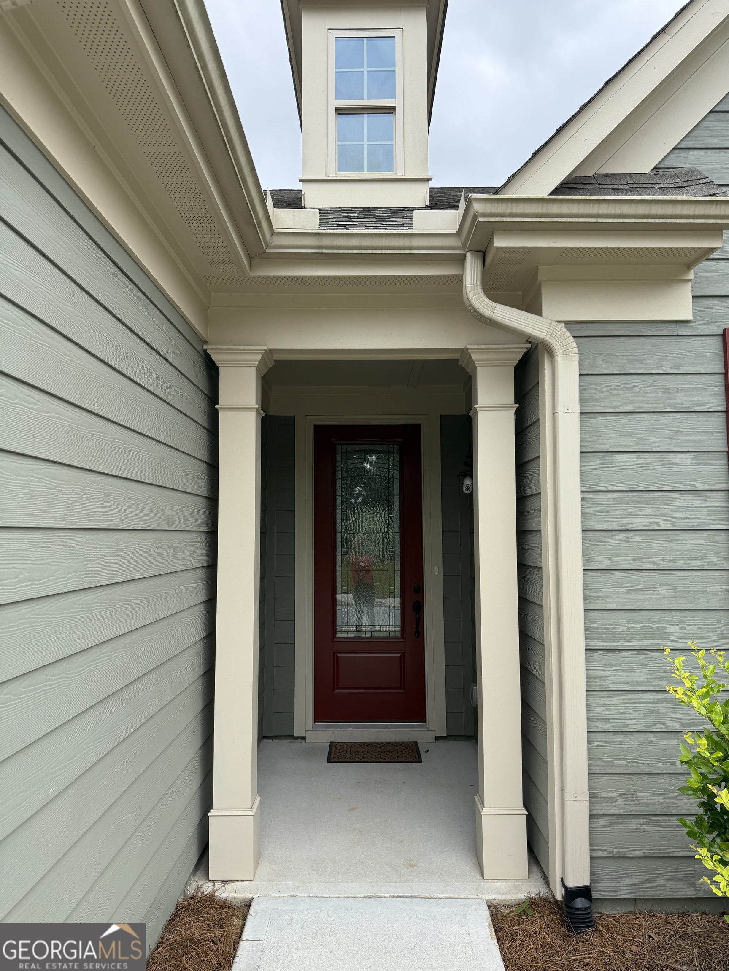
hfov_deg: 56.8
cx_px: 364
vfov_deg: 71.6
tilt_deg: +4.9
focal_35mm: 24
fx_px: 674
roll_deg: -0.5
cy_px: 486
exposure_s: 1/2299
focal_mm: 6.76
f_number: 1.78
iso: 100
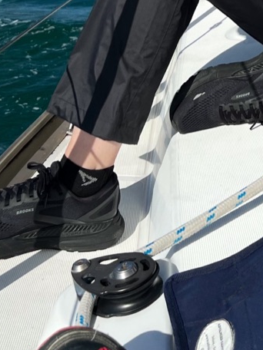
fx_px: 740
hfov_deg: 19.4
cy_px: -74
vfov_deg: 24.1
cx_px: 285
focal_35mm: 73
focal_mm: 5.7
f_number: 1.5
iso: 50
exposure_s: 1/5882
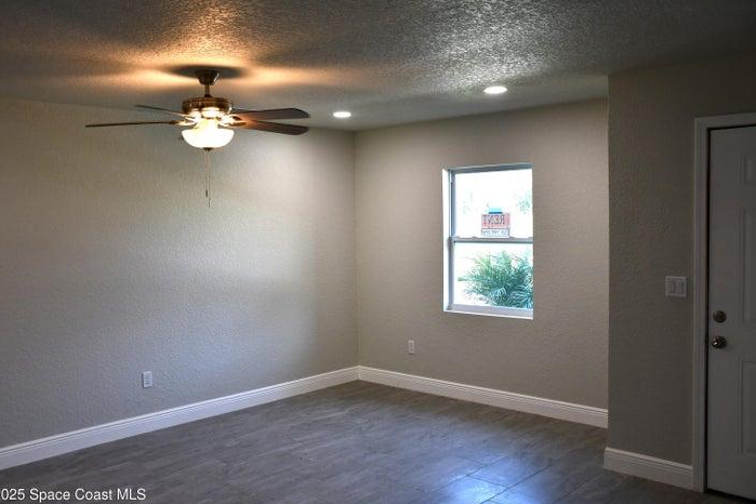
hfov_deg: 55.8
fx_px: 714
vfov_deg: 38.9
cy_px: 258
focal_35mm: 34
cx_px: 370
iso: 720
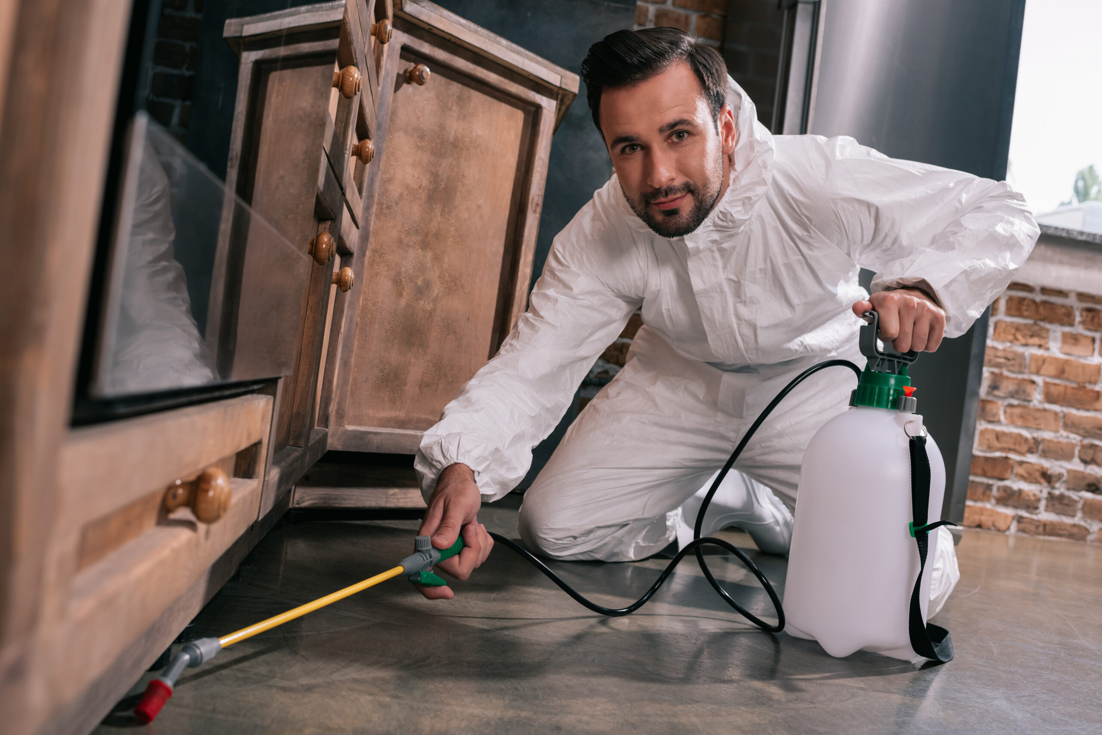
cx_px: 551
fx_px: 1072
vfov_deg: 37.9
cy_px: 368
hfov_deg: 54.4
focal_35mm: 35
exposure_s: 1/200
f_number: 5
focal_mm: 35
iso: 400
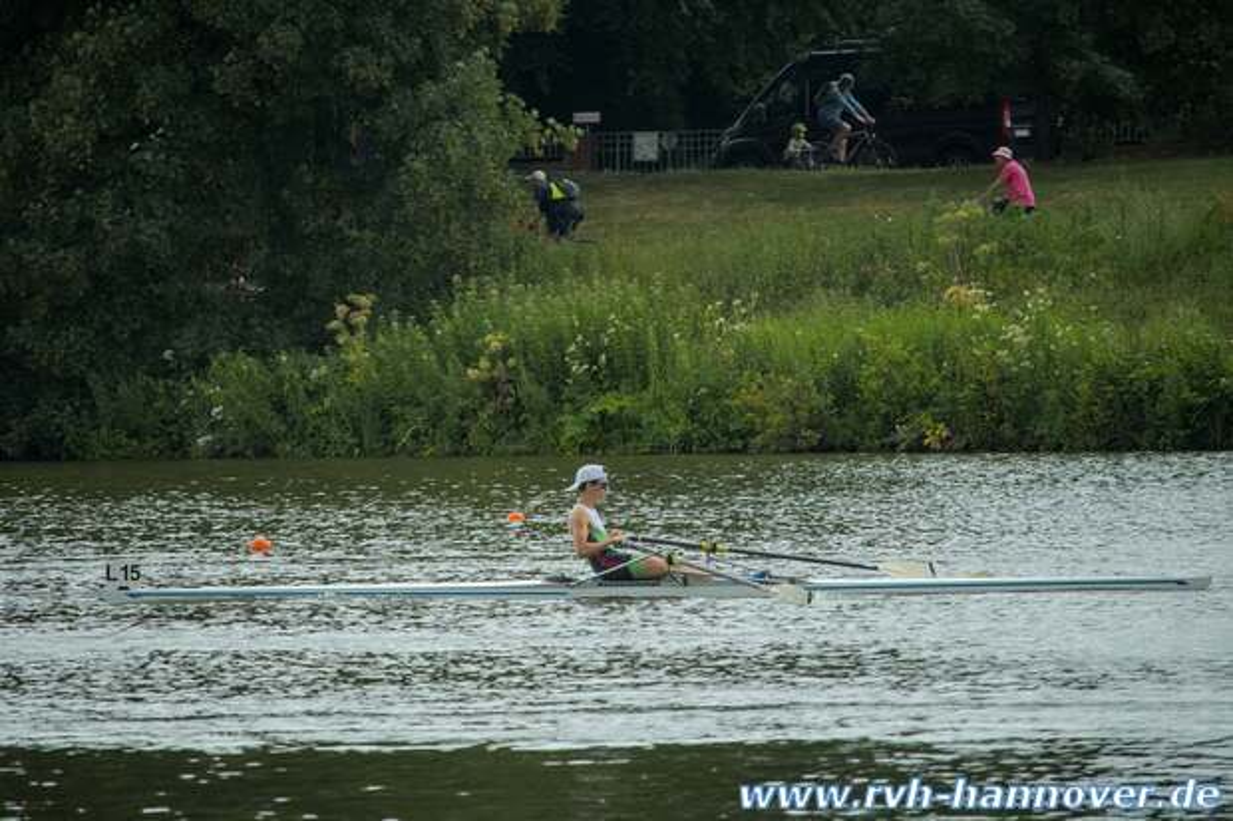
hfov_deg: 5.5
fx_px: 12840
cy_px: 410
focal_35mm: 375
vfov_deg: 3.7
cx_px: 616
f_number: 7.1
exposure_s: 1/800
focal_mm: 250
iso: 720
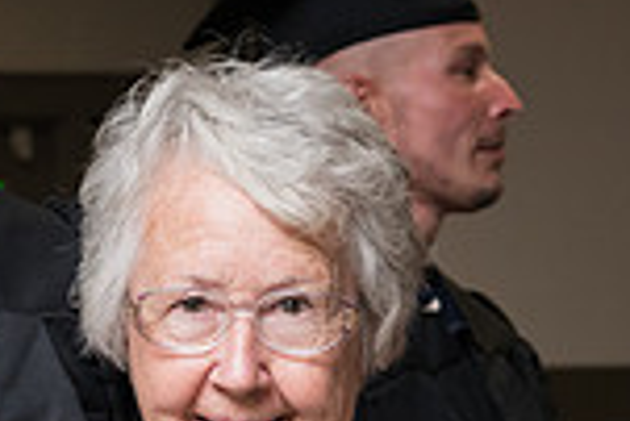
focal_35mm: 211
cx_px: 79
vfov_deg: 6.5
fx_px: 3696
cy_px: 448
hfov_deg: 9.7
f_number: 6.3
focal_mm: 55
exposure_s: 1/200
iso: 1600
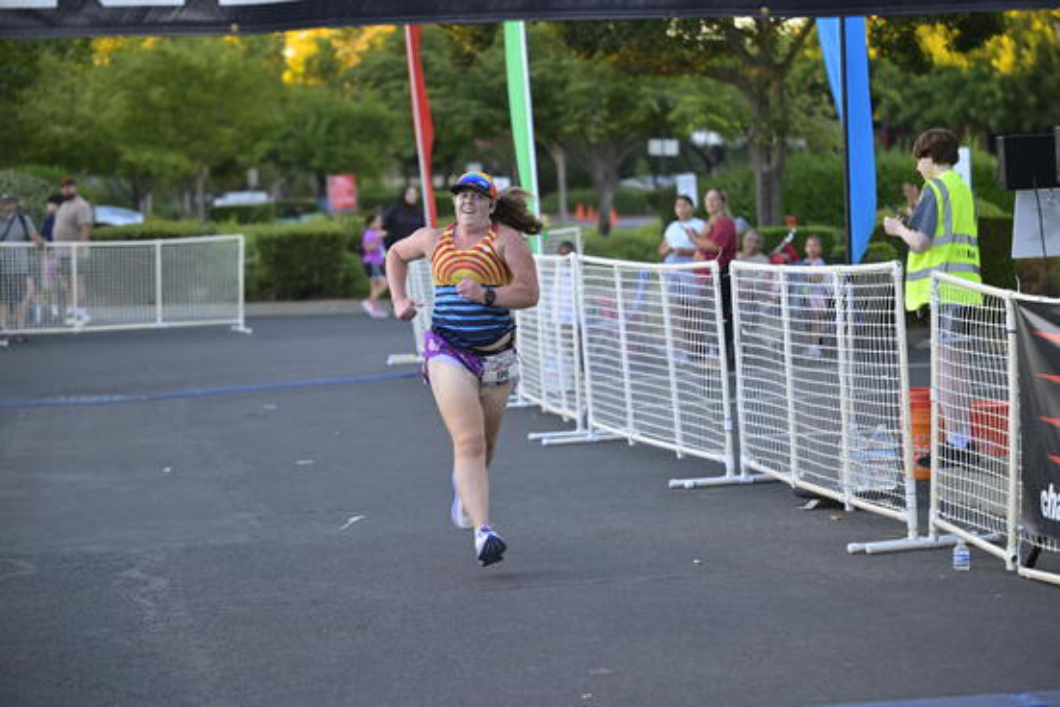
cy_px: 354
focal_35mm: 99
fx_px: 2916
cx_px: 530
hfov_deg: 20.6
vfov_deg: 13.8
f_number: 2.8
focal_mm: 99
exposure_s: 1/1000
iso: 1400
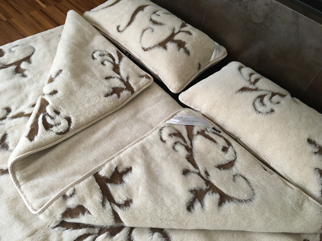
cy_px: 120
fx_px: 270
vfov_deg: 48.2
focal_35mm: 29
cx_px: 161
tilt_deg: -51.3
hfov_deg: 61.7
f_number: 2.2
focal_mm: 4.15
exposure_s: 1/33
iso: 200
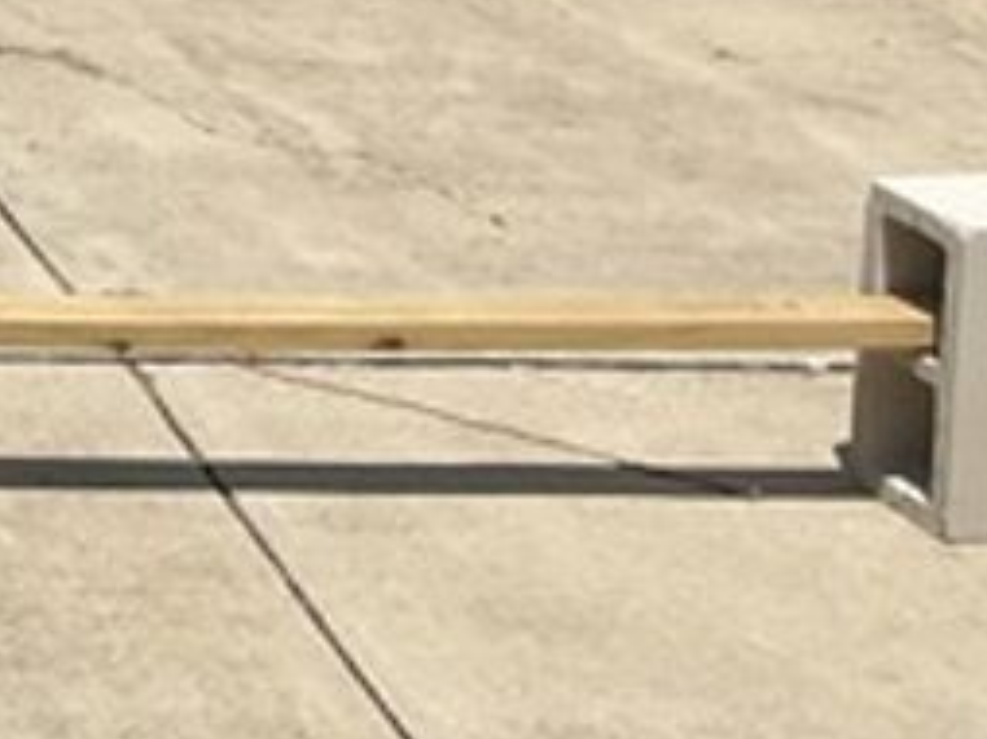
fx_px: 3333
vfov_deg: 11.5
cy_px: -677
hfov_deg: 15.1
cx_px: -661
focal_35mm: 117
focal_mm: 3
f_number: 1.8
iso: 16
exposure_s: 1/3534
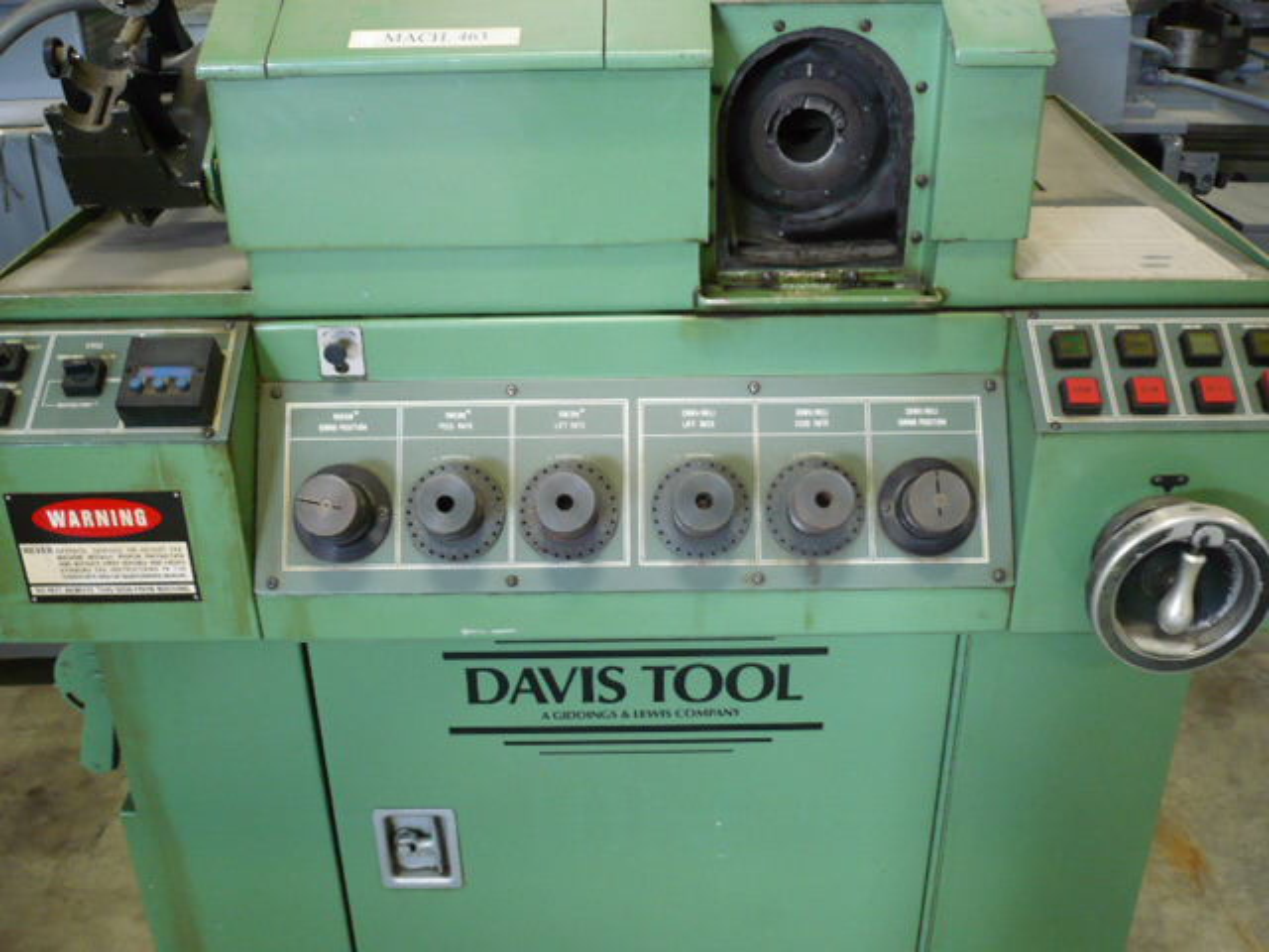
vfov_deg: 40.7
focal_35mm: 35
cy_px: 476
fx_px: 1283
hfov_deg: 52.6
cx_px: 634
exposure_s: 1/10
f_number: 2.8
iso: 200
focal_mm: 5.8
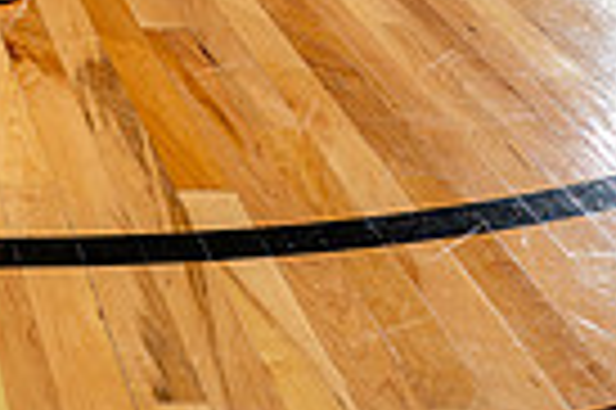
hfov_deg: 19.0
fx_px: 1795
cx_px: 31
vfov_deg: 11.0
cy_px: -581
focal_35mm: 105
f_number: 5.6
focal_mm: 32
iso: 200
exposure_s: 1/250
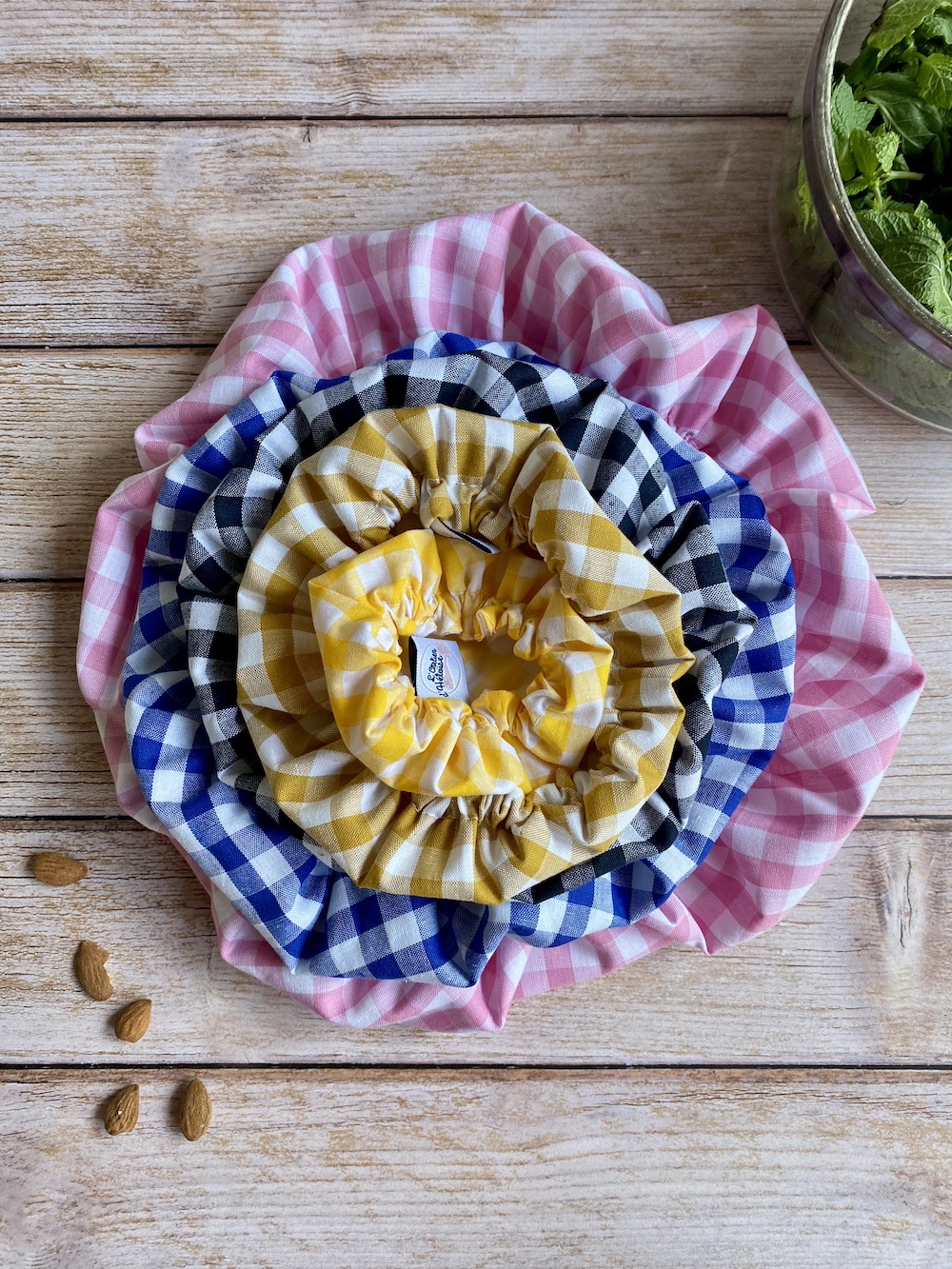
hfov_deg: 53.1
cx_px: 476
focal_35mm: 26
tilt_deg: -84.2
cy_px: 634
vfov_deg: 67.3
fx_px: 953
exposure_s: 1/121
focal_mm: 4.25
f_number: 1.8
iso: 100
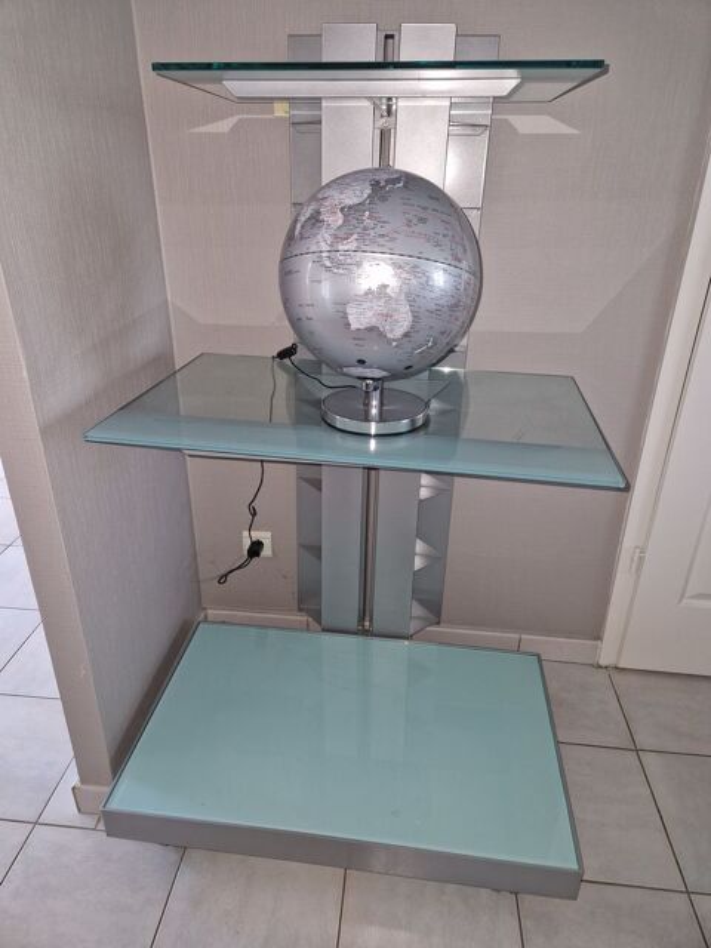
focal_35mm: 23
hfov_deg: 58.9
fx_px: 630
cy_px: 474
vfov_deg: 73.9
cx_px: 356
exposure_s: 1/100
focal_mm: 5.4
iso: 640
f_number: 1.8
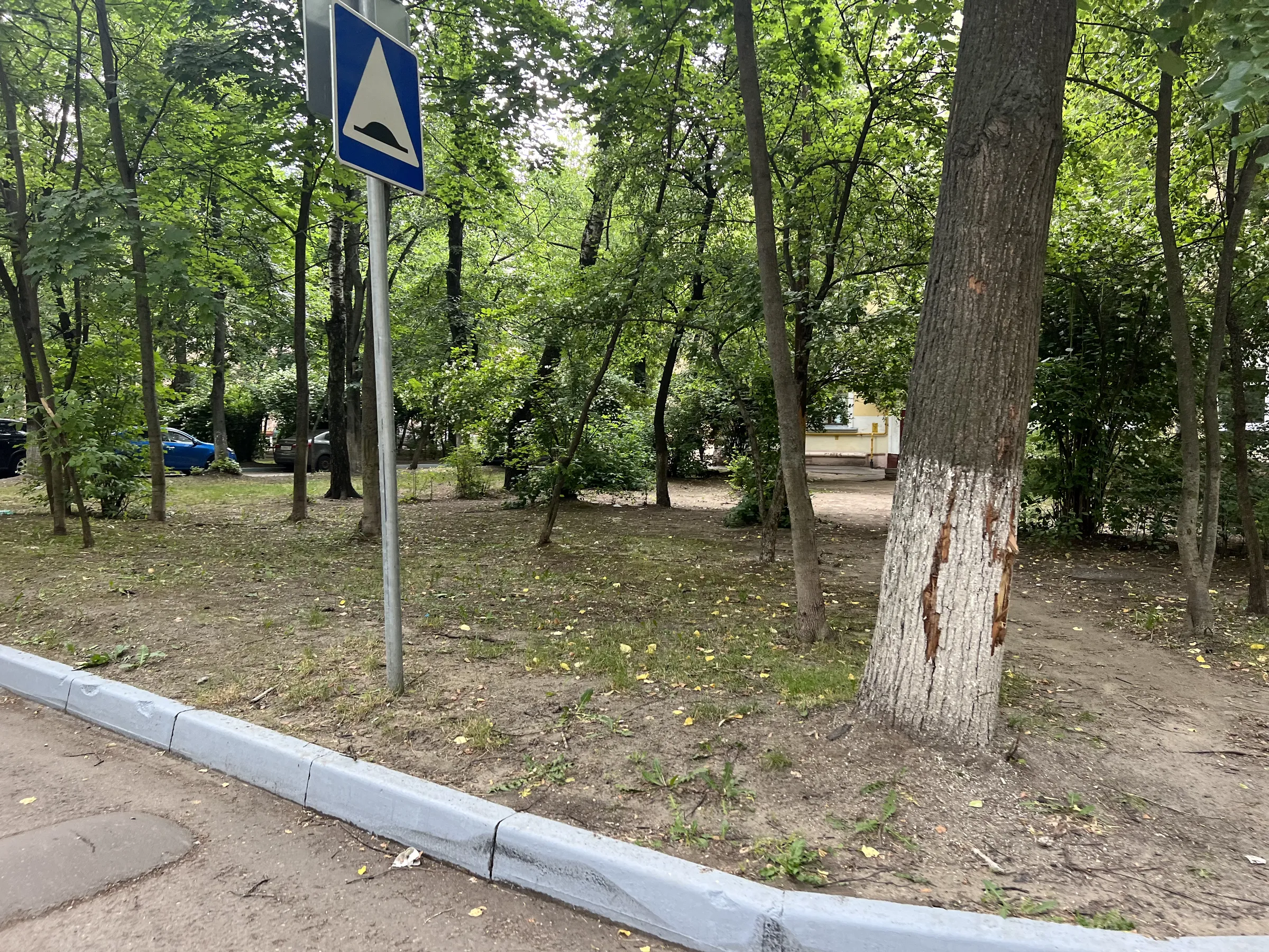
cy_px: 476
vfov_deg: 53.1
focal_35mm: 26
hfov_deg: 67.3
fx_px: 953
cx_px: 634
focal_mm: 5.7
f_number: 1.5
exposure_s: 1/121
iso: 100
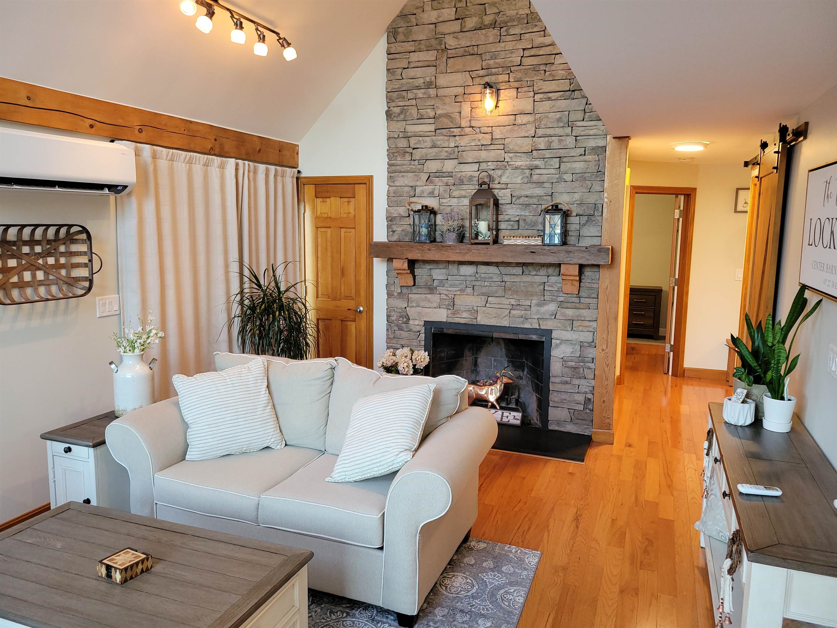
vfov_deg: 53.1
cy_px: 314
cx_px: 418
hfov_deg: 67.3
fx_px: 629
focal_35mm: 26
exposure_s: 1/24
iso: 125
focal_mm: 5.4
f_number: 1.8
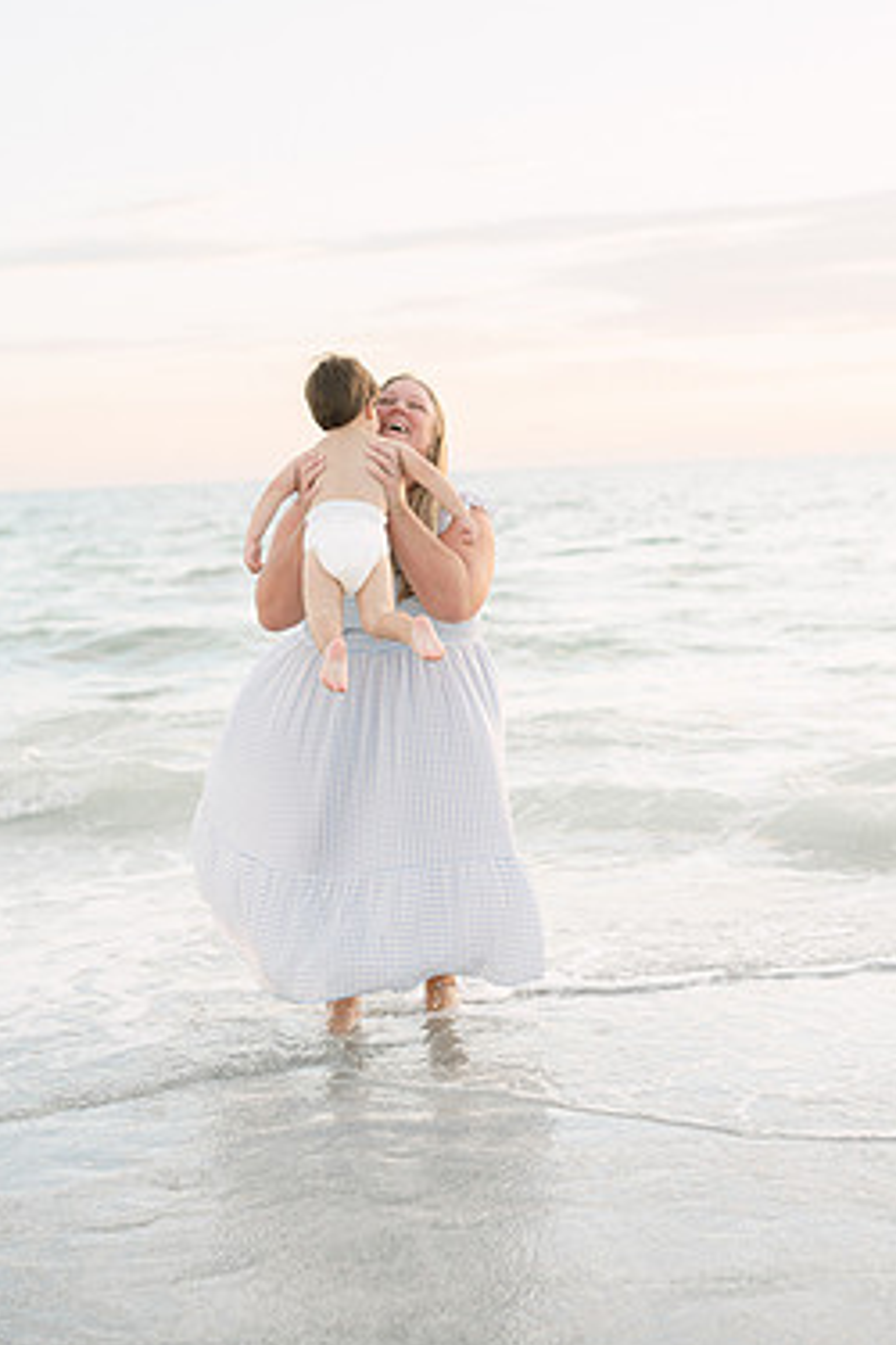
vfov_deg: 33.3
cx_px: 434
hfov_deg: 22.6
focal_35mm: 60
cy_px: 567
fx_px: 2240
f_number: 2.5
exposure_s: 1/500
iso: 320
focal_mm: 50
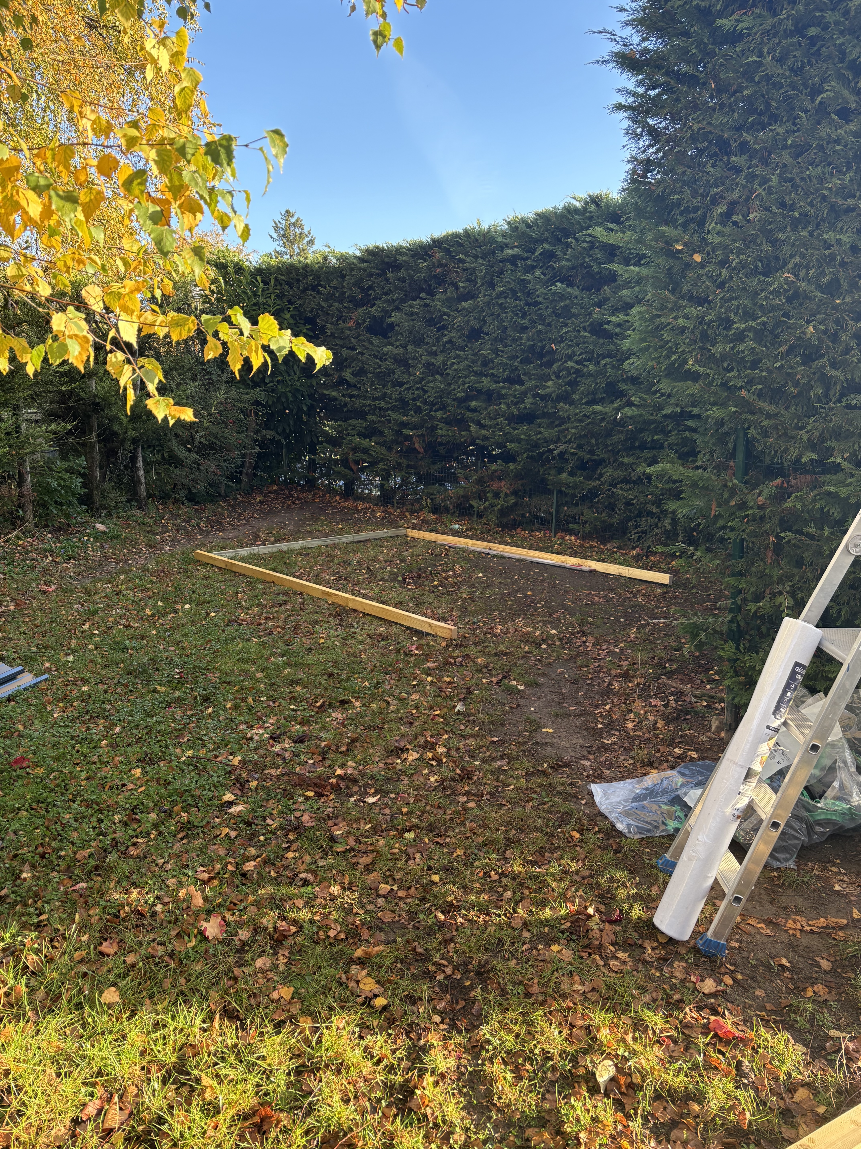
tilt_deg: -10.1
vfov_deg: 67.3
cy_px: 574
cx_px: 430
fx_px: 862
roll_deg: +2.1
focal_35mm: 26
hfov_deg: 53.1
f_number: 1.6
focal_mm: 5.96
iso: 100
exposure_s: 1/244
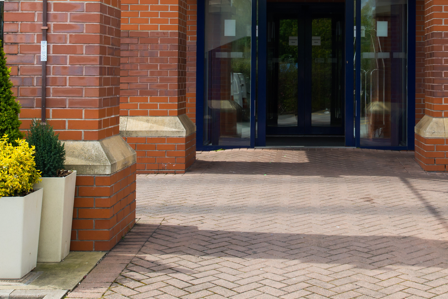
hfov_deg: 30.7
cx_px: 306
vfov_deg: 20.4
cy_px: 10
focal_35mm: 65
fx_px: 809
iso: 400
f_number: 10
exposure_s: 1/500
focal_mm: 32
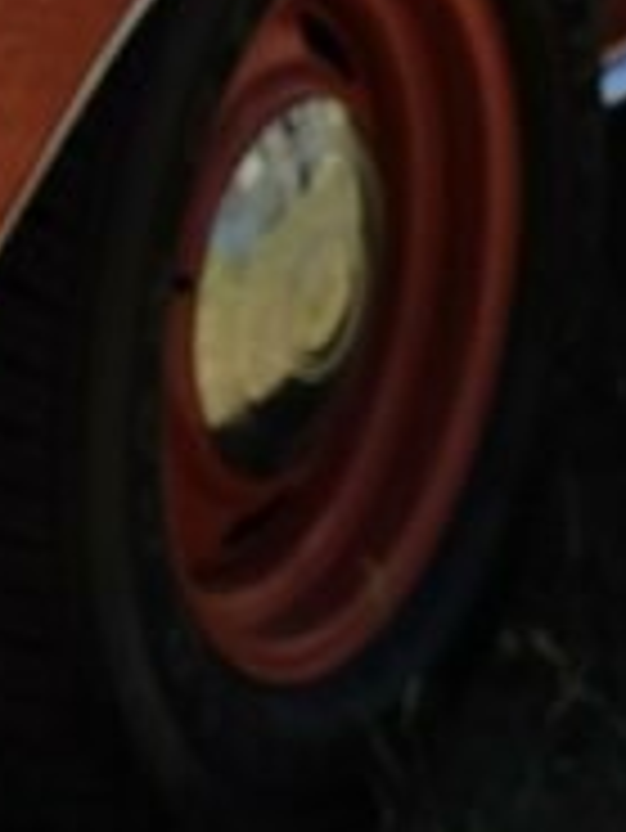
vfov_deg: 13.0
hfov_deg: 9.4
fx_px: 3589
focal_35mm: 149
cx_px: -608
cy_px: -45
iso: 80
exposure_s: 1/5778
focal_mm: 6.3
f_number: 1.7
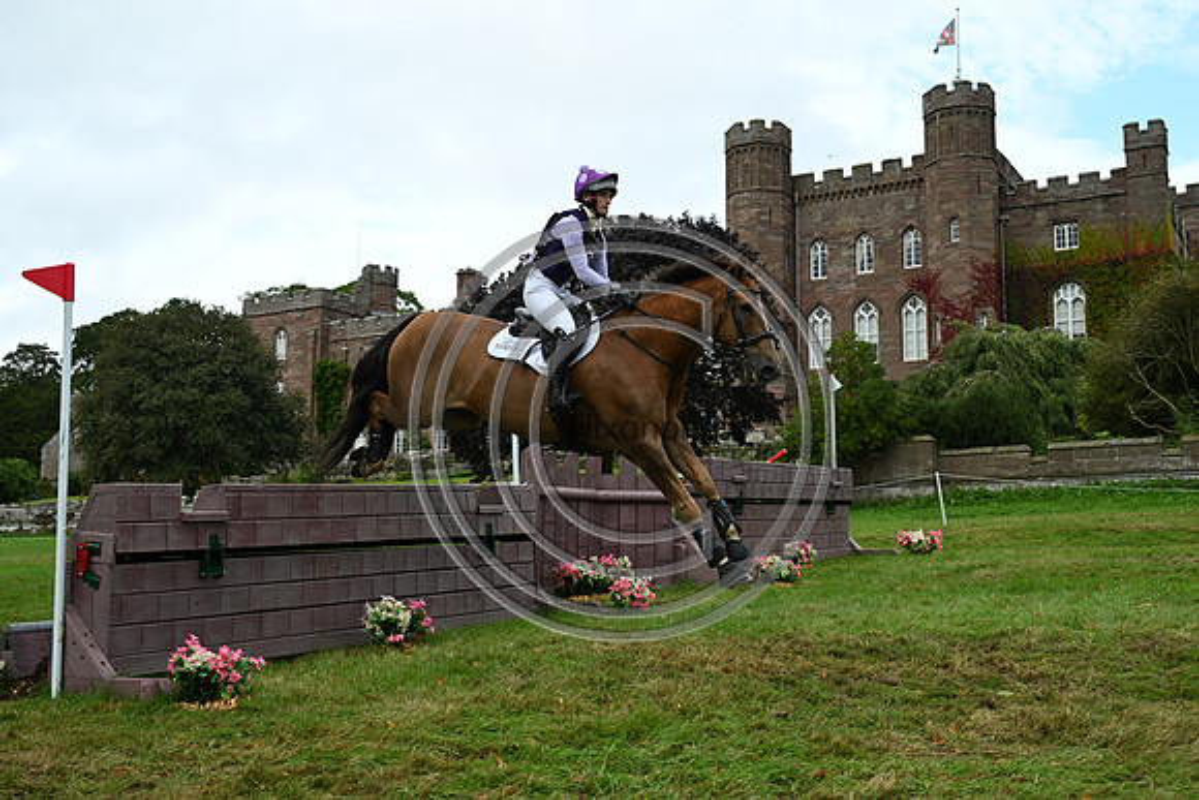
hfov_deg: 48.4
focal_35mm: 40
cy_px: 400
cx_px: 600
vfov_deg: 33.4
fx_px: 1332
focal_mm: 40
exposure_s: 1/1250
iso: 560
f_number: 5.6
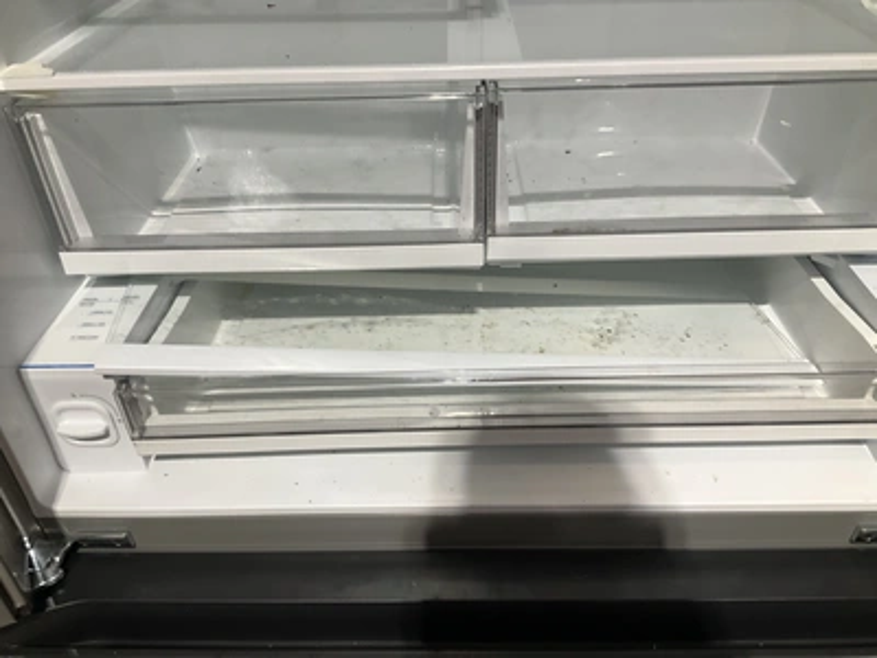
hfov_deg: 61.7
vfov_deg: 48.2
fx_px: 735
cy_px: 329
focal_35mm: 29
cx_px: 438
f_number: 1.8
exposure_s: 1/60
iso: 100
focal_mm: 3
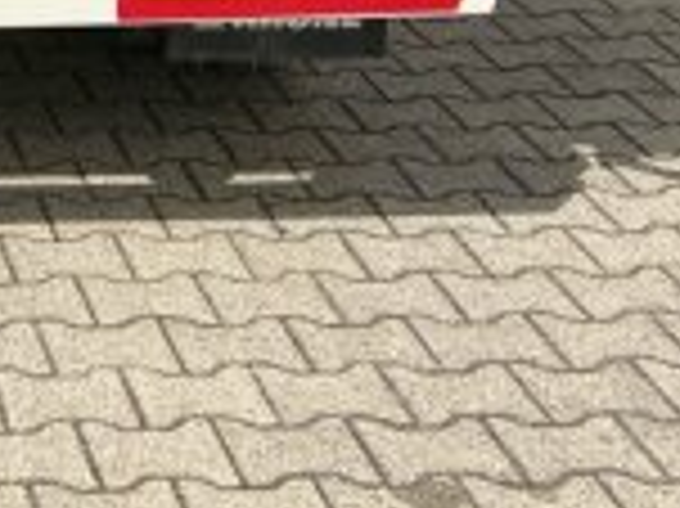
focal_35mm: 110
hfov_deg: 16.5
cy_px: -468
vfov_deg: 12.1
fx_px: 2159
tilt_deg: -6.3
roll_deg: -1.2
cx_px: -288
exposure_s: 1/6211
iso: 50
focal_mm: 5.7
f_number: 1.5
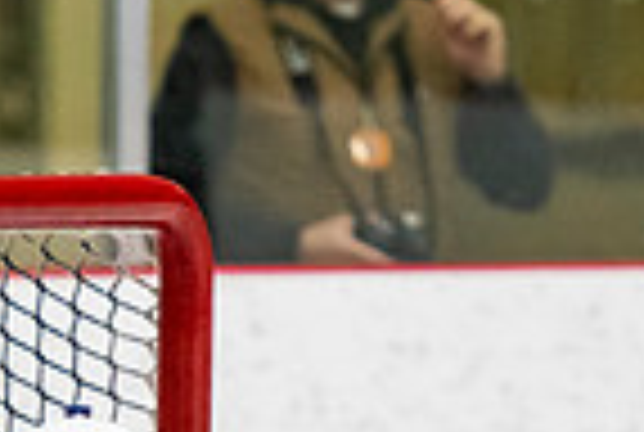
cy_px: 774
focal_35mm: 881
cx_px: 164
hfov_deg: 2.3
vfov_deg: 1.6
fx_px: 15793
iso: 2000
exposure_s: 1/640
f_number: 3.2
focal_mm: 135
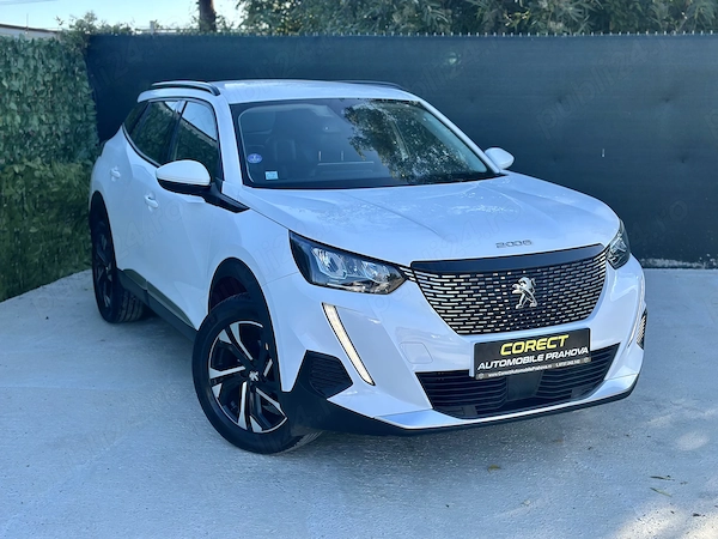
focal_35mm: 48
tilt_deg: -10.2
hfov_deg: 39.7
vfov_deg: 30.3
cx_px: 359
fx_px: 996
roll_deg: +0.4
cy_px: 270
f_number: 1.78
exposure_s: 1/1133
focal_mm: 6.86
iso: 80
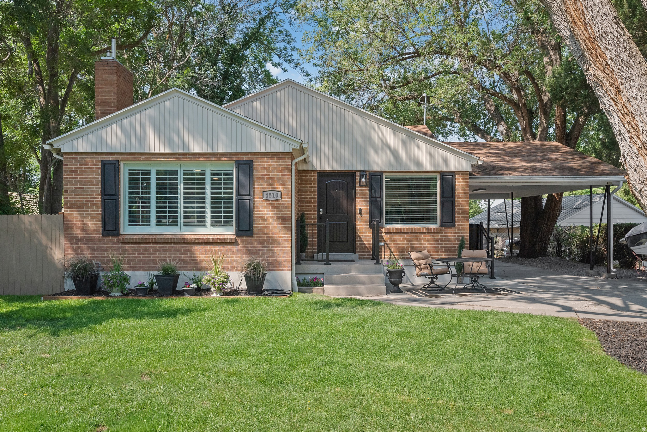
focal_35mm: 28
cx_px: 324
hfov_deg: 65.5
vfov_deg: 46.4
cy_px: 216
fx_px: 503
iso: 1600
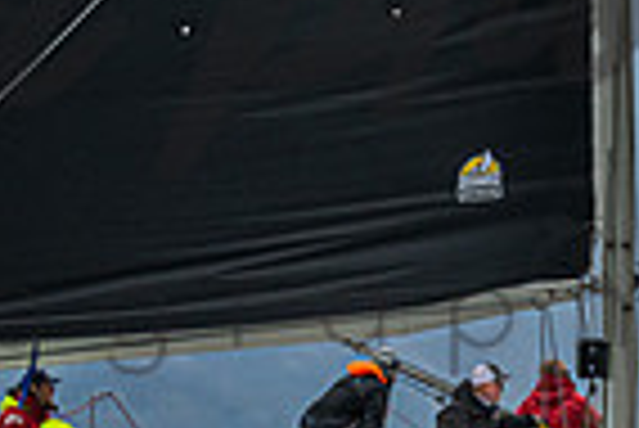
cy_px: -13
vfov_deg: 0.7
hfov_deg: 1.1
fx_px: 32799
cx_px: 511
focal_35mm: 1846
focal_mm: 400
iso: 500
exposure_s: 1/3200
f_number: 5.6
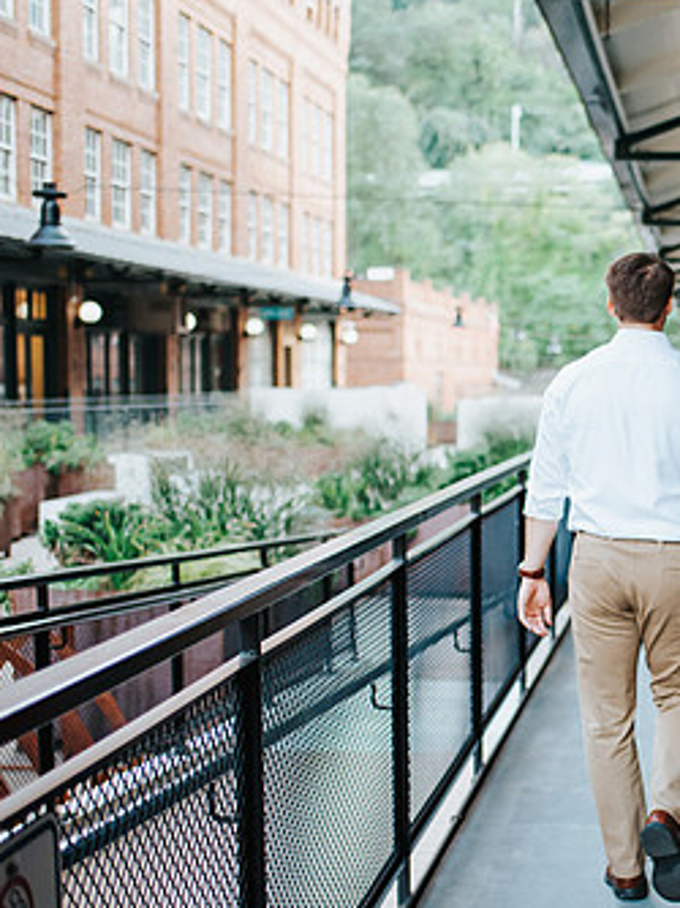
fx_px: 1652
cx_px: 693
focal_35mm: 63
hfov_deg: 22.3
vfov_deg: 30.7
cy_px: 523
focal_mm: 35
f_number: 1.8
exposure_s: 1/500
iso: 560
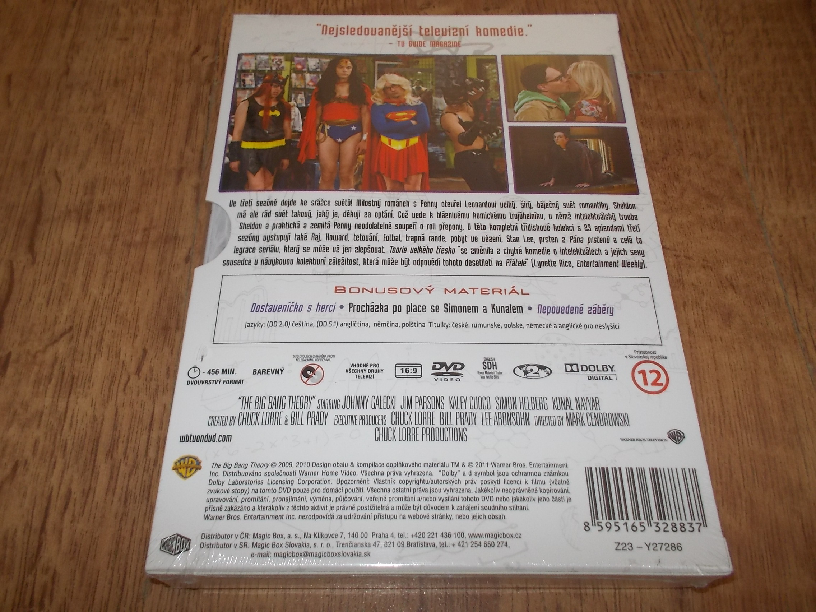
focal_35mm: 29
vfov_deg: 48.2
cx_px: 408
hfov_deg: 61.7
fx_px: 684
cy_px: 306
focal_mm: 4.1
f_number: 3.3
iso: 200
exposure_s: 1/30
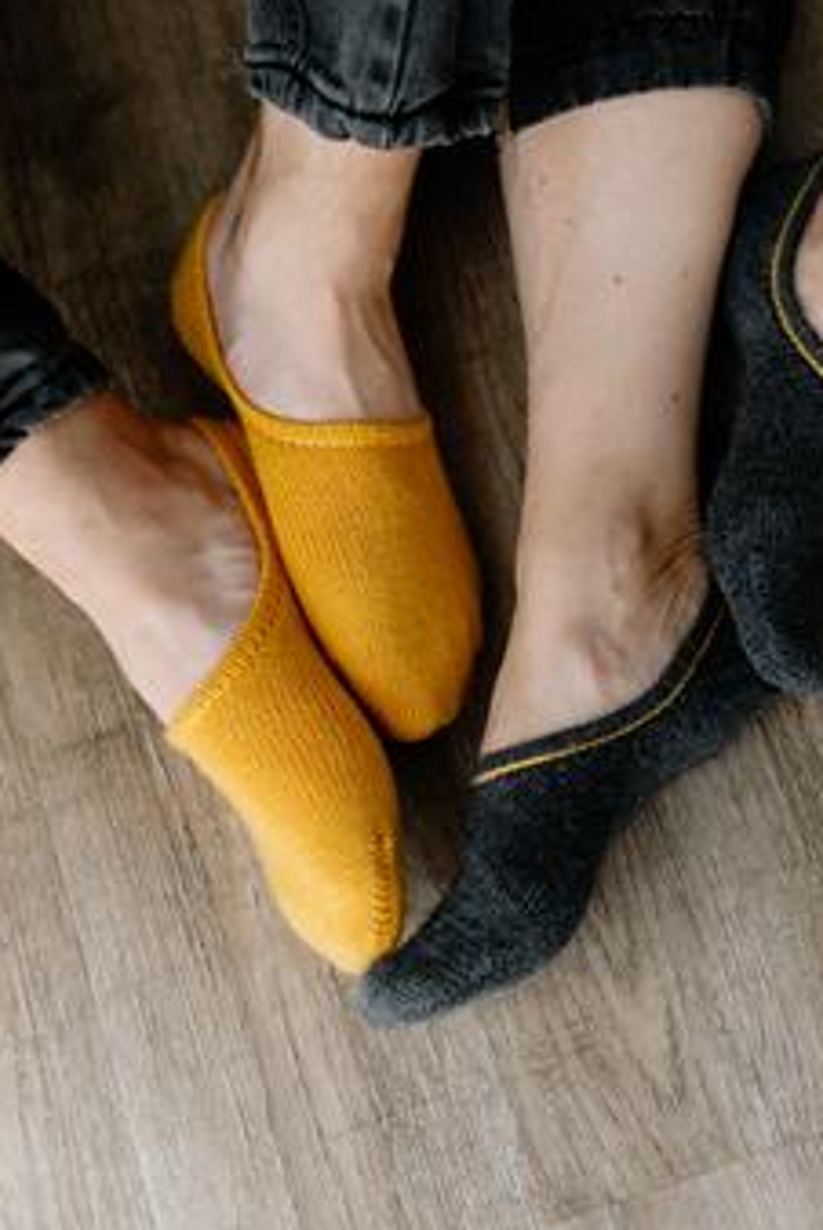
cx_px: 524
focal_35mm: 53
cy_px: 681
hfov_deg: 25.5
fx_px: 1814
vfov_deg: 37.4
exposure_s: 1/400
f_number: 2.5
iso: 320
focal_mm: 35
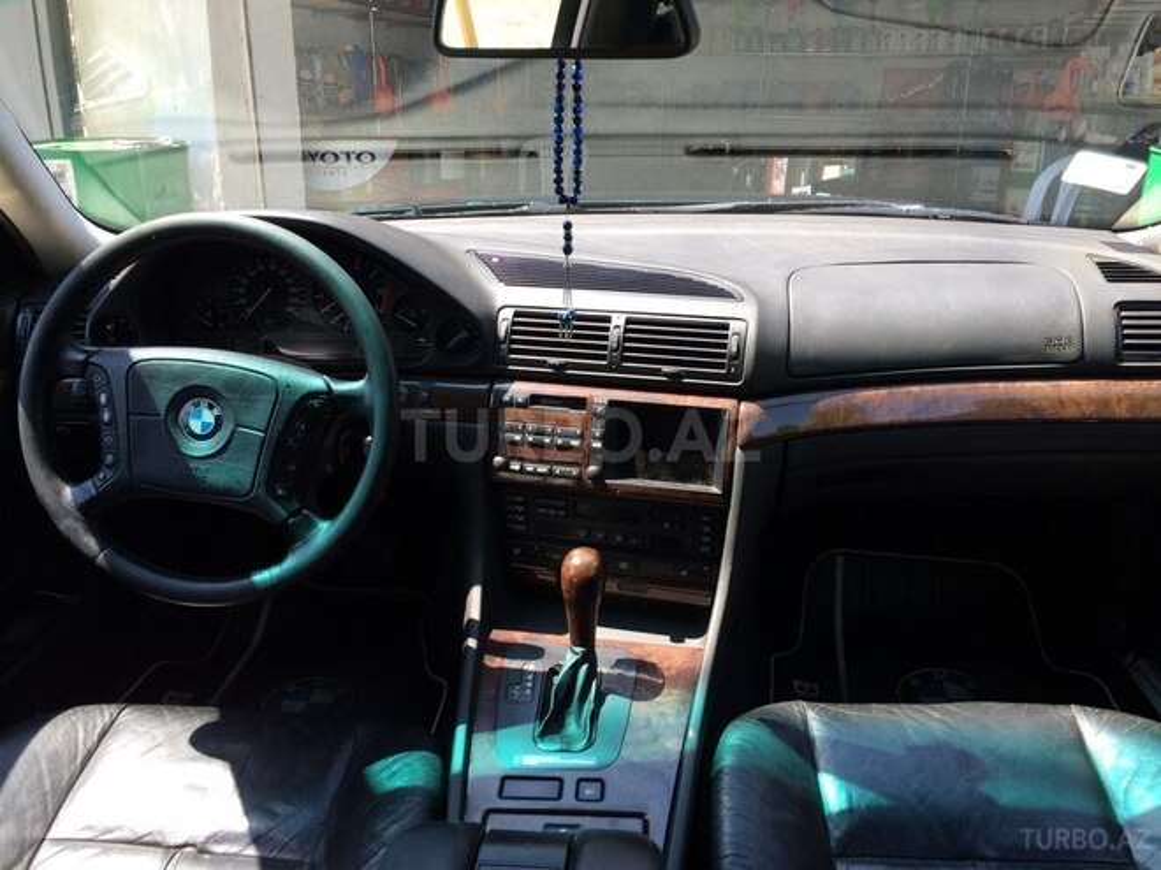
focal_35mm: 29
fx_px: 973
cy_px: 435
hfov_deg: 61.7
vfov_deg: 48.2
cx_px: 580
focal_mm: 4.15
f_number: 2.2
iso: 32
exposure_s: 1/213
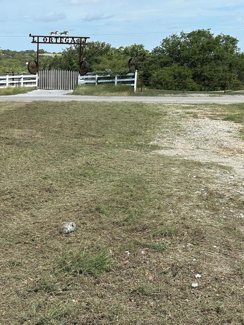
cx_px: 33
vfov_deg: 29.4
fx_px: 620
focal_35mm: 66
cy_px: 158
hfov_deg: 21.8
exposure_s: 1/3155
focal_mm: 6.86
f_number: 1.78
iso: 64
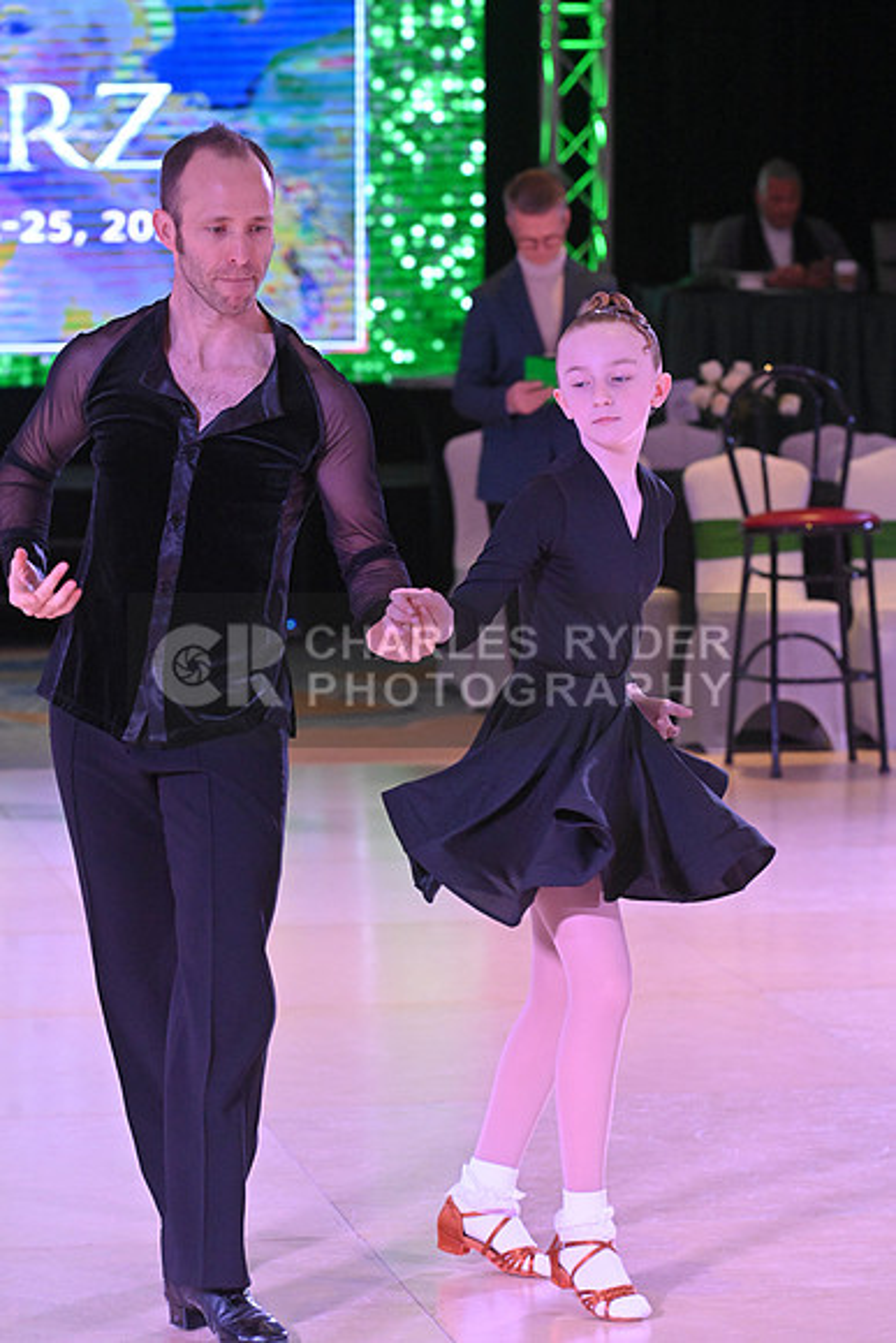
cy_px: 672
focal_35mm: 135
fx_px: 5037
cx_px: 448
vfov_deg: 15.2
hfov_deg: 10.2
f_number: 7.1
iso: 5000
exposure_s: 1/400
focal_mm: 135
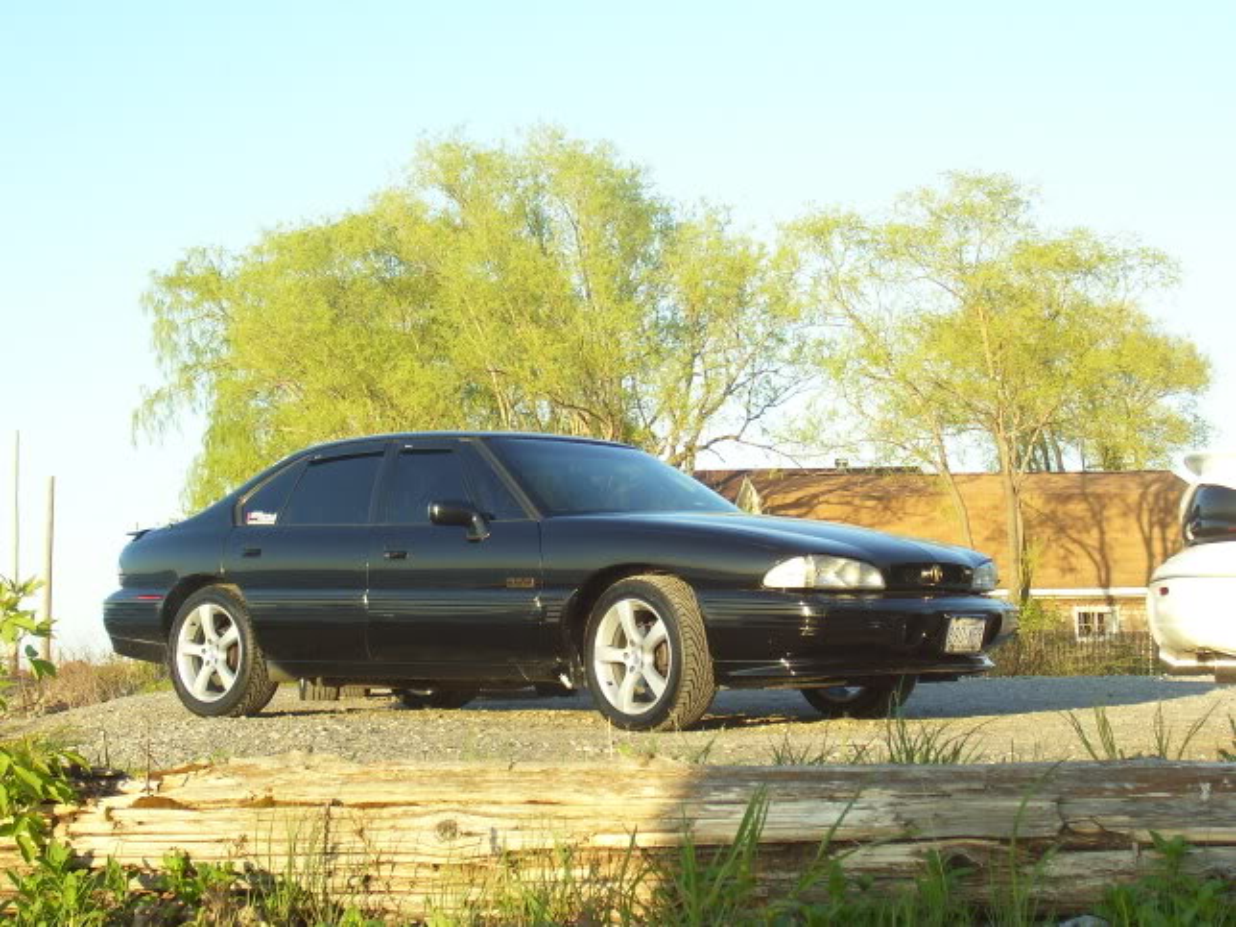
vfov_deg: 22.3
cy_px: 464
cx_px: 618
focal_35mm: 66
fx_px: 2357
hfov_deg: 29.4
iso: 80
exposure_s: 1/180
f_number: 3.6
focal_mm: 10.8
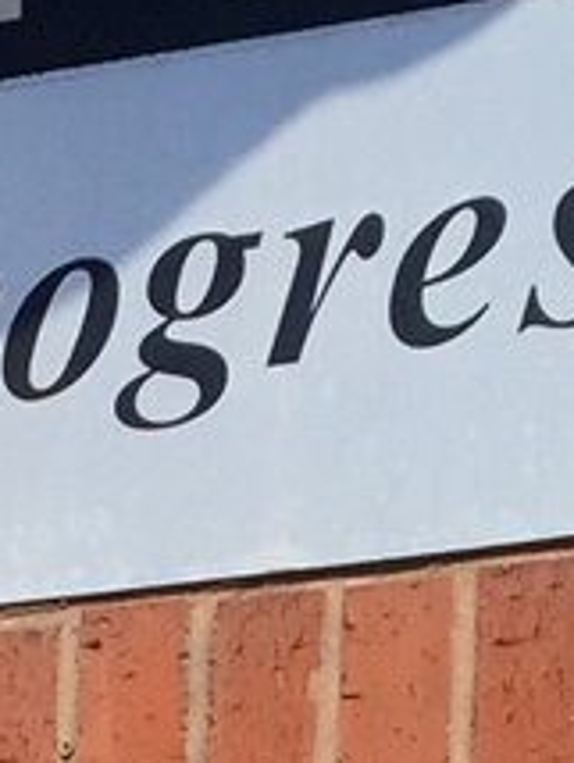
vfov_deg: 7.9
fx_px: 4876
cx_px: 175
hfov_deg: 6.7
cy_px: 2150
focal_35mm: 221
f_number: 2.2
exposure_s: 1/3968
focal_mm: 4.15
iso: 32
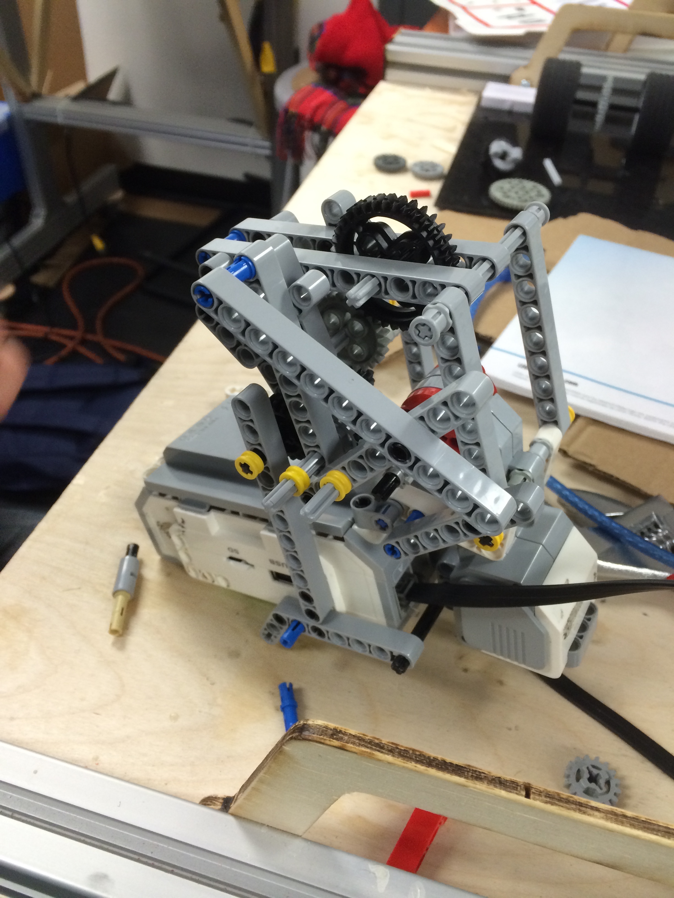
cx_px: 337
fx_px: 753
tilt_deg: -42.4
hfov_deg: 48.2
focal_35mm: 29
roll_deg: -0.8
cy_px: 449
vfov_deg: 61.7
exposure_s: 1/30
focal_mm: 4.15
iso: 160
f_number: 2.2
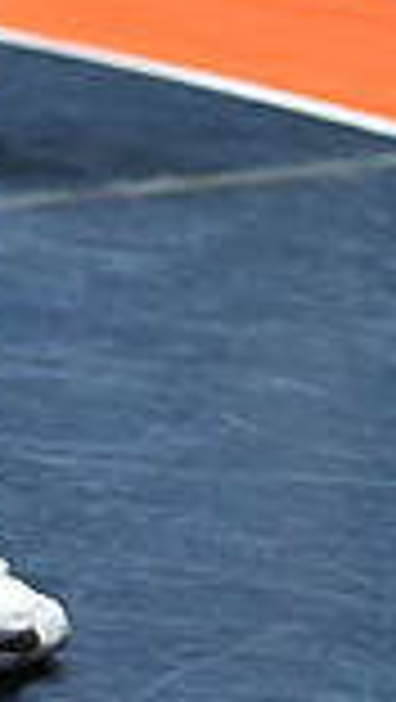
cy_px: 25
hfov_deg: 4.3
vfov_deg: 7.9
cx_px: -778
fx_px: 5067
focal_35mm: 272
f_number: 2.8
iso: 6400
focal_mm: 70
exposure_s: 1/800
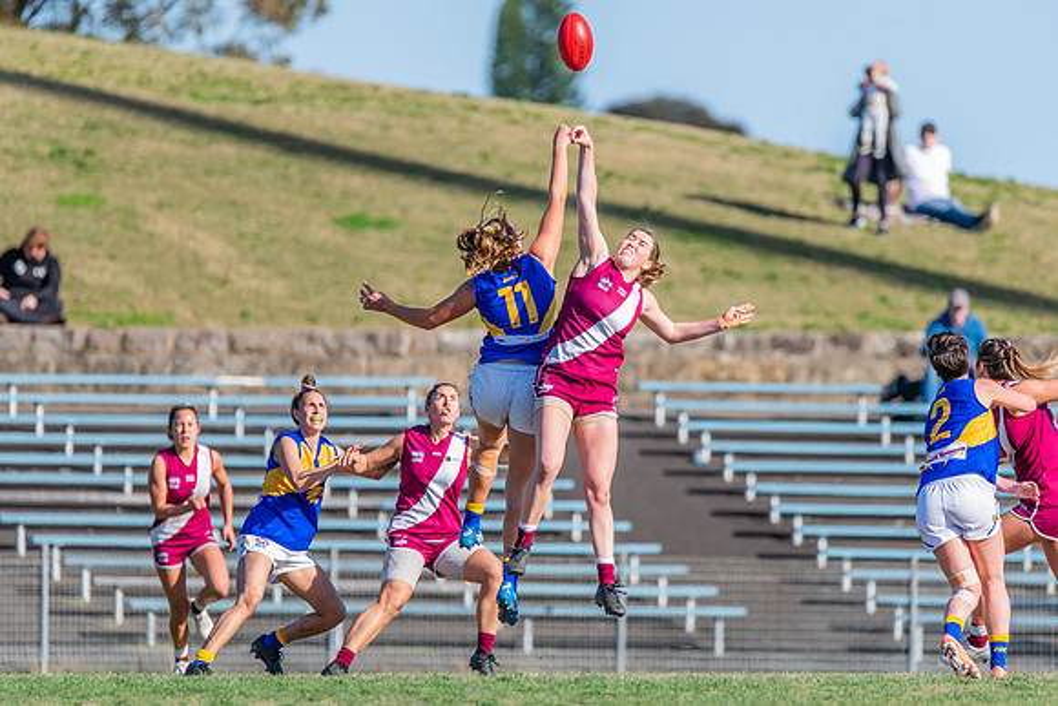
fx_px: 18371
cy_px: 353
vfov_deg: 2.2
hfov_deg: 3.3
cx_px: 541
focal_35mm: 625
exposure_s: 1/1600
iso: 800
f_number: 8
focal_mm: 600
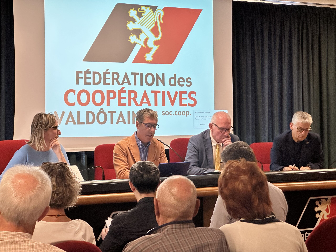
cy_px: 126
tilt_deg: -0.1
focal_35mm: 77
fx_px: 747
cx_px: 168
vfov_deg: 19.1
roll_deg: +0.8
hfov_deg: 25.3
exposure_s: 1/100
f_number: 2.8
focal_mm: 9
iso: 250
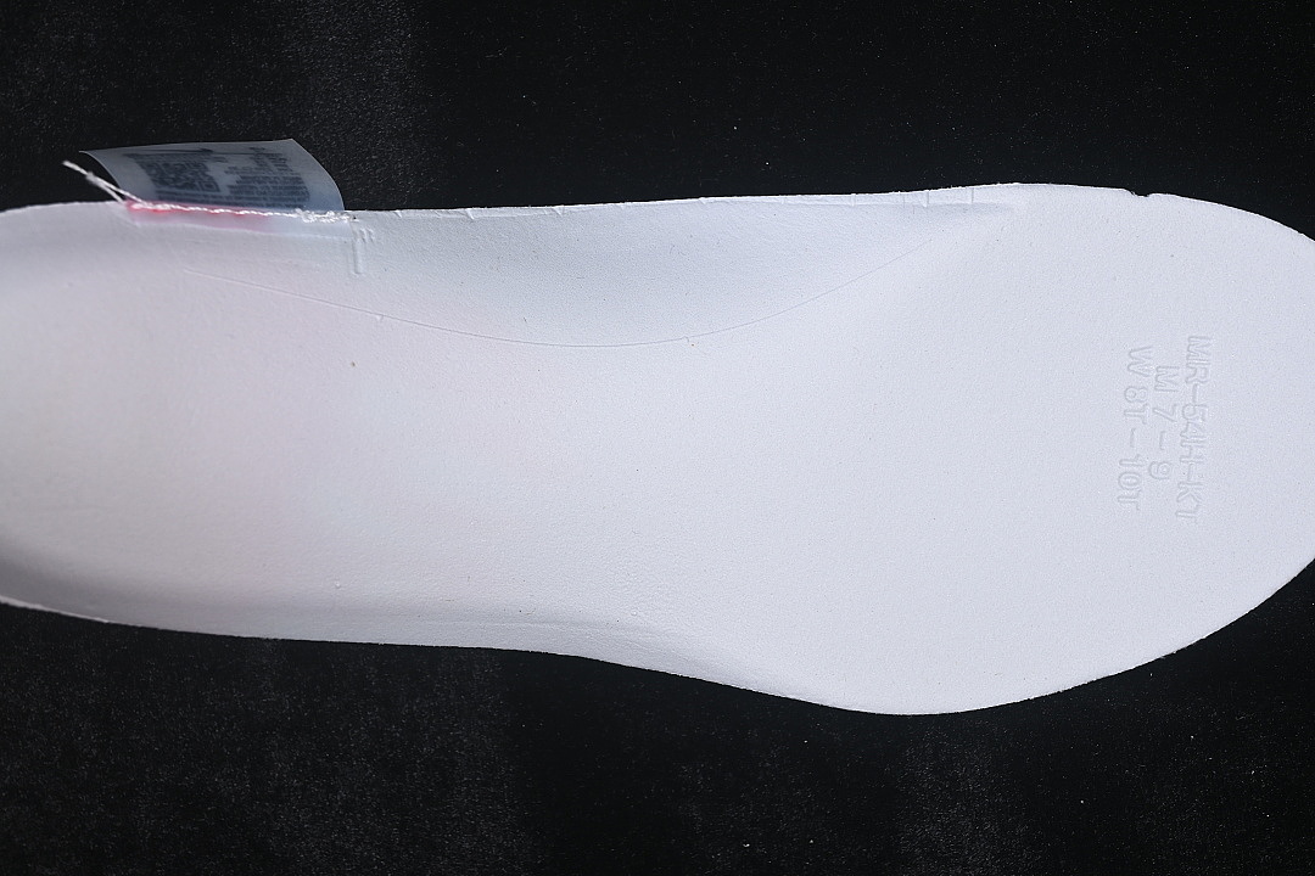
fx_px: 2739
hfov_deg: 27.0
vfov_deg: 18.2
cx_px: 658
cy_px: 438
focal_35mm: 75
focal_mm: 50
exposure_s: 1/80
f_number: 7.1
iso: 160
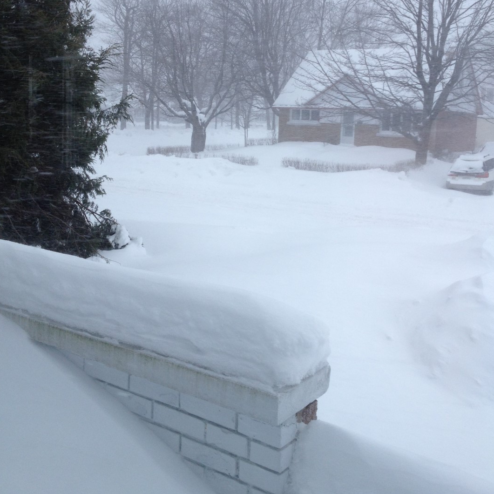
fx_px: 678
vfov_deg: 39.6
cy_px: 168
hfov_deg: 40.0
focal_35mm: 42
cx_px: 248
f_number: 2.4
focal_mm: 4.28
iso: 50
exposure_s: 1/240
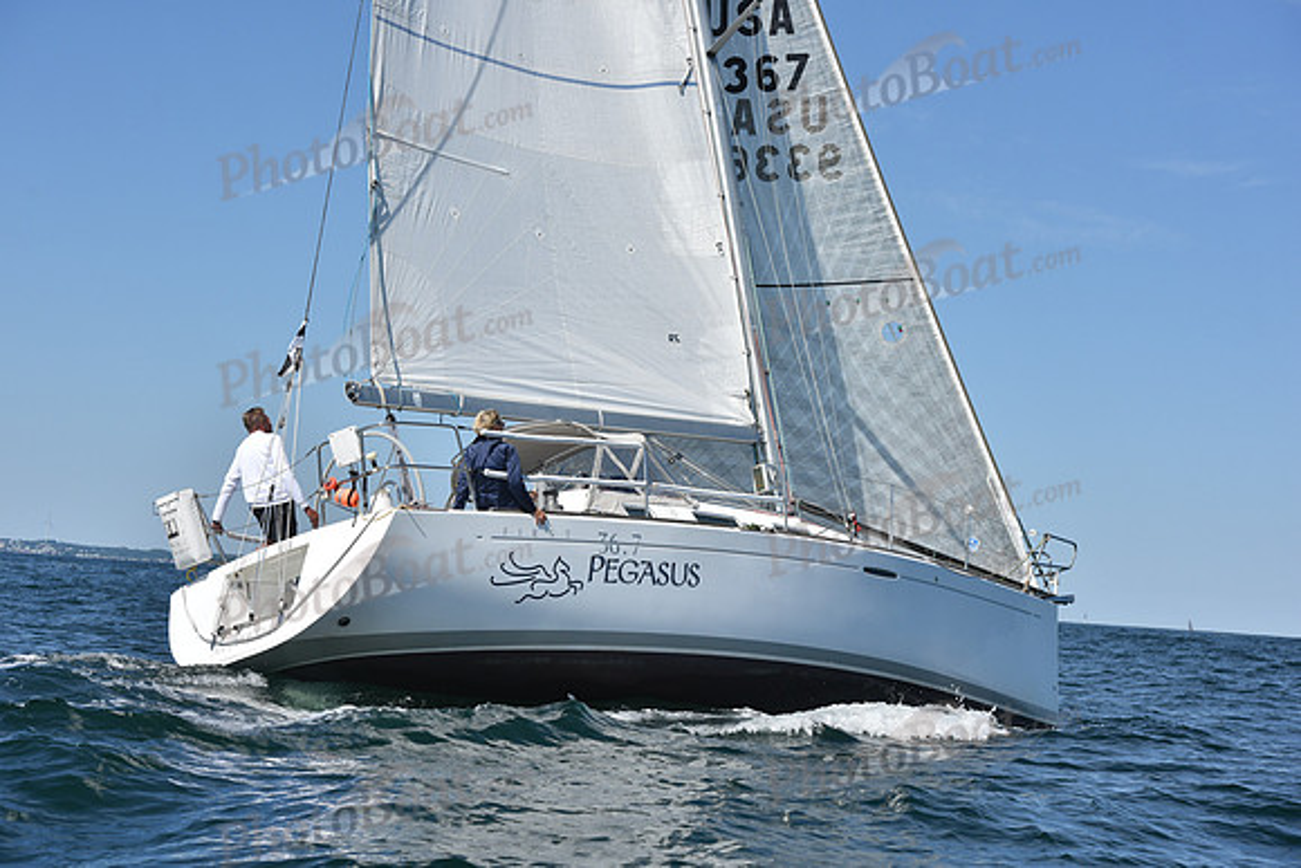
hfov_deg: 24.8
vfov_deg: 16.7
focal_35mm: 82
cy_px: 434
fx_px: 2964
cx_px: 650
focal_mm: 82
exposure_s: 1/1600
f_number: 8
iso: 250
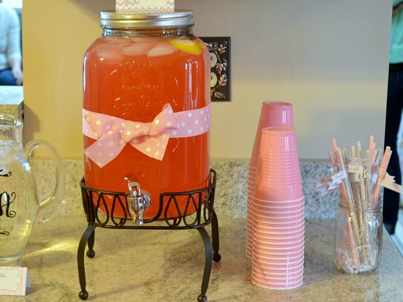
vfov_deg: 20.2
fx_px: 850
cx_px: 163
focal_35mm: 73
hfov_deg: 26.6
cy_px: 151
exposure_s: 1/8
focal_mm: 40
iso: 500
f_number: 5.3
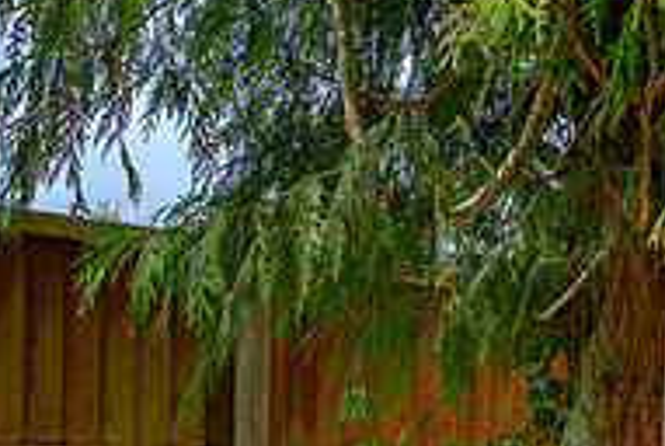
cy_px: 455
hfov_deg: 20.5
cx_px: 853
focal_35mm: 91
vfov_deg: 14.8
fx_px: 1684
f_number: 8
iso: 100
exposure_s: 1/60
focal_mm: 30
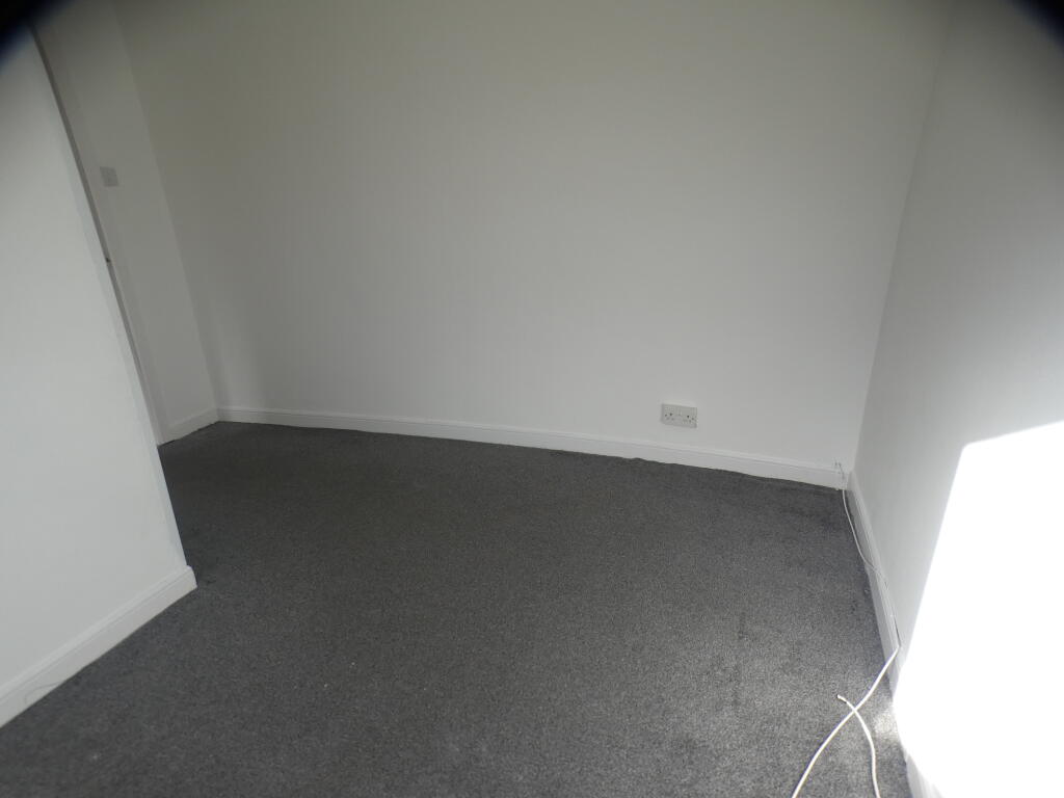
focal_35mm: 20
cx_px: 532
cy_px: 399
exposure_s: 1/250
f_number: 2.8
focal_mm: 3.6
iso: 80
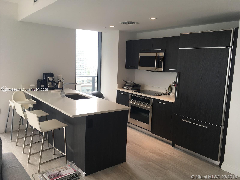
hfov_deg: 61.7
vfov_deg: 48.2
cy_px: 90
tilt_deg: -7.5
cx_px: 120
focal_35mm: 29
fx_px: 201
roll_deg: -1.3
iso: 25
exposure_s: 1/40
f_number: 2.2
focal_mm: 4.15
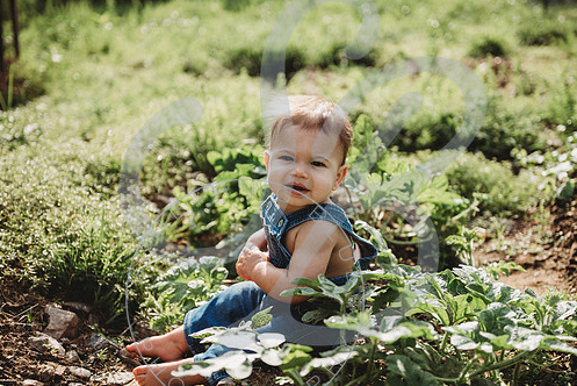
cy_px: 201
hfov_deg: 35.6
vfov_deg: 24.2
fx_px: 898
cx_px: 303
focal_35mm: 56
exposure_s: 1/640
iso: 100
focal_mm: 48
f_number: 2.8
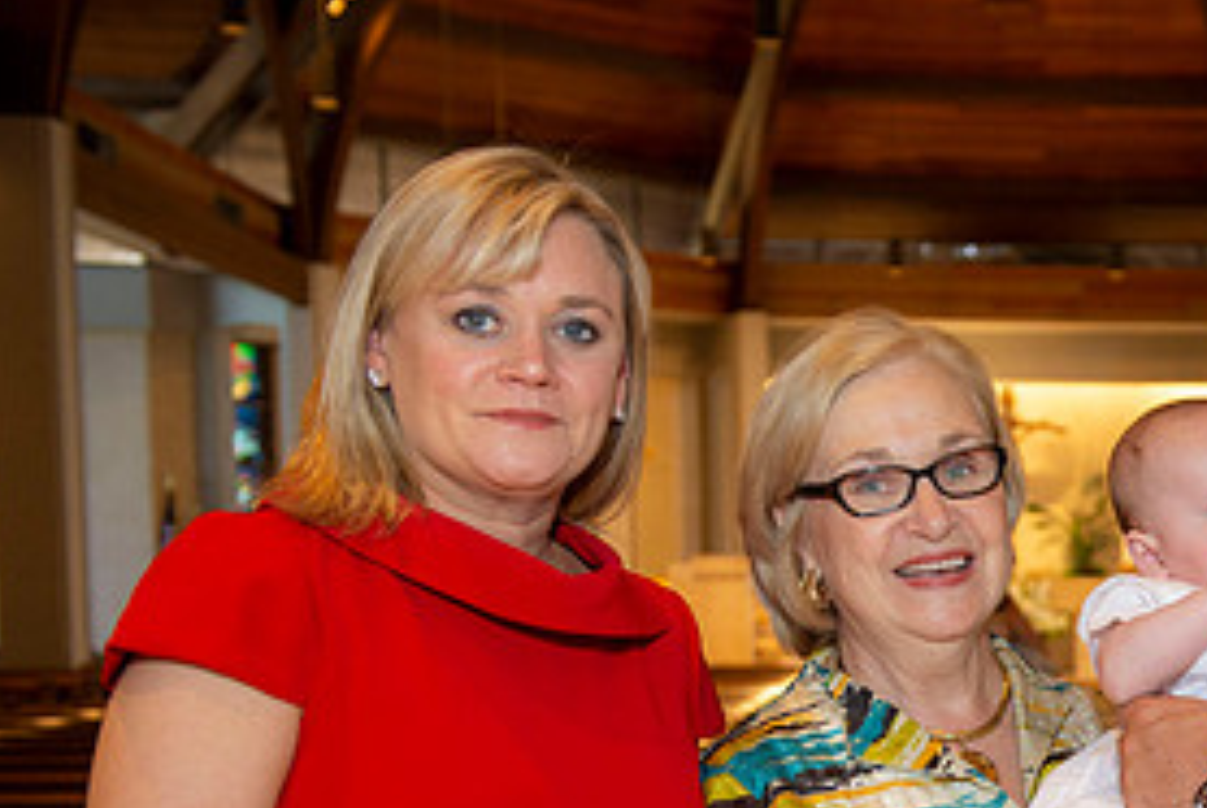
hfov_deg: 25.4
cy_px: 799
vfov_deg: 17.8
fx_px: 2517
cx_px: 1246
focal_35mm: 75
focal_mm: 36
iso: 1000
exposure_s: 1/100
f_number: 4
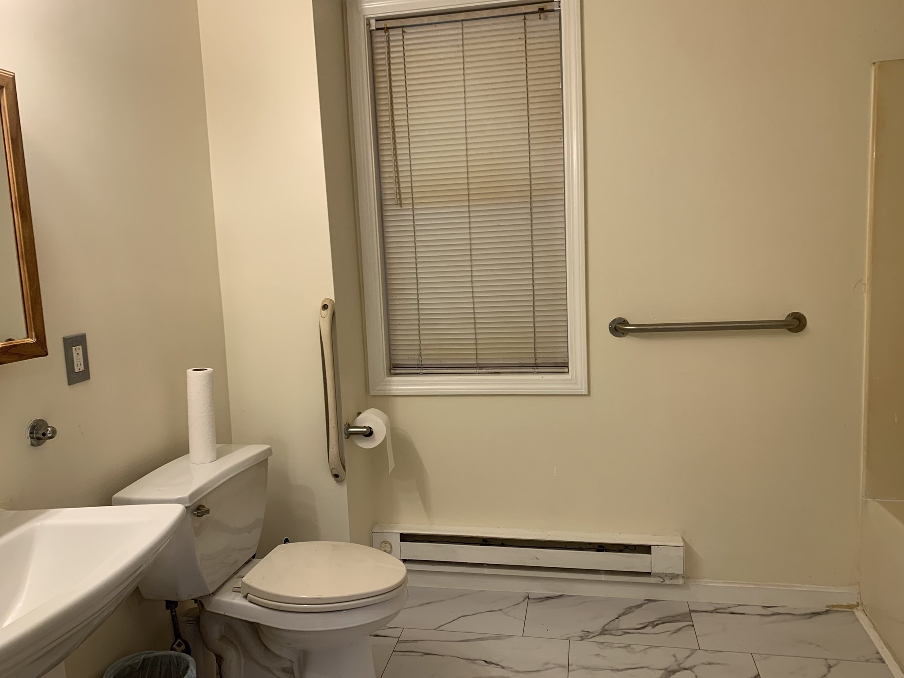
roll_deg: +2.6
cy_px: 339
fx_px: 679
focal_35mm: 26
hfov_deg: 67.3
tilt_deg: -7.6
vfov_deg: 53.1
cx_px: 452
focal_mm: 4.25
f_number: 1.8
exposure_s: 1/120
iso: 64
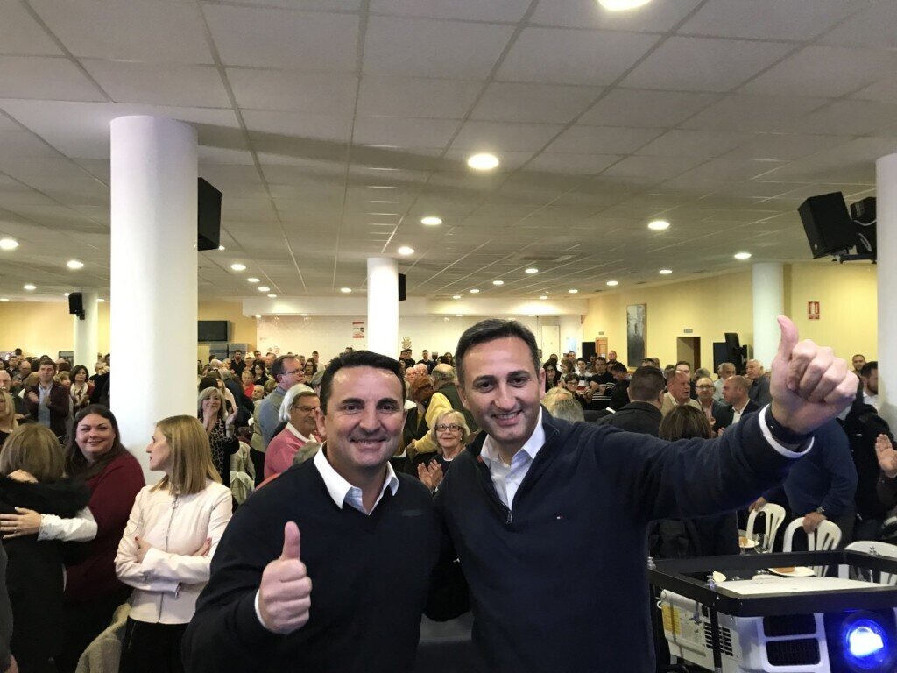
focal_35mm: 28
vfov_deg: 49.7
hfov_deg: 63.4
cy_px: 336
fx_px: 726
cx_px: 448
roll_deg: +0.8
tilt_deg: -0.2
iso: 100
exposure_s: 1/17
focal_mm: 3.99
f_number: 1.8
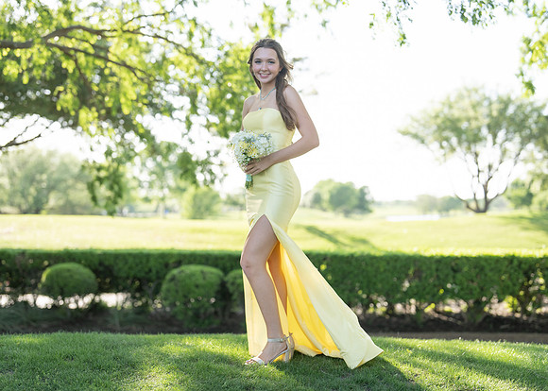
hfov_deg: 36.8
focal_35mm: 53
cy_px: 196
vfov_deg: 26.7
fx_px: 824
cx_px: 274
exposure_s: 1/1000
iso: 160
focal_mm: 50
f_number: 1.8
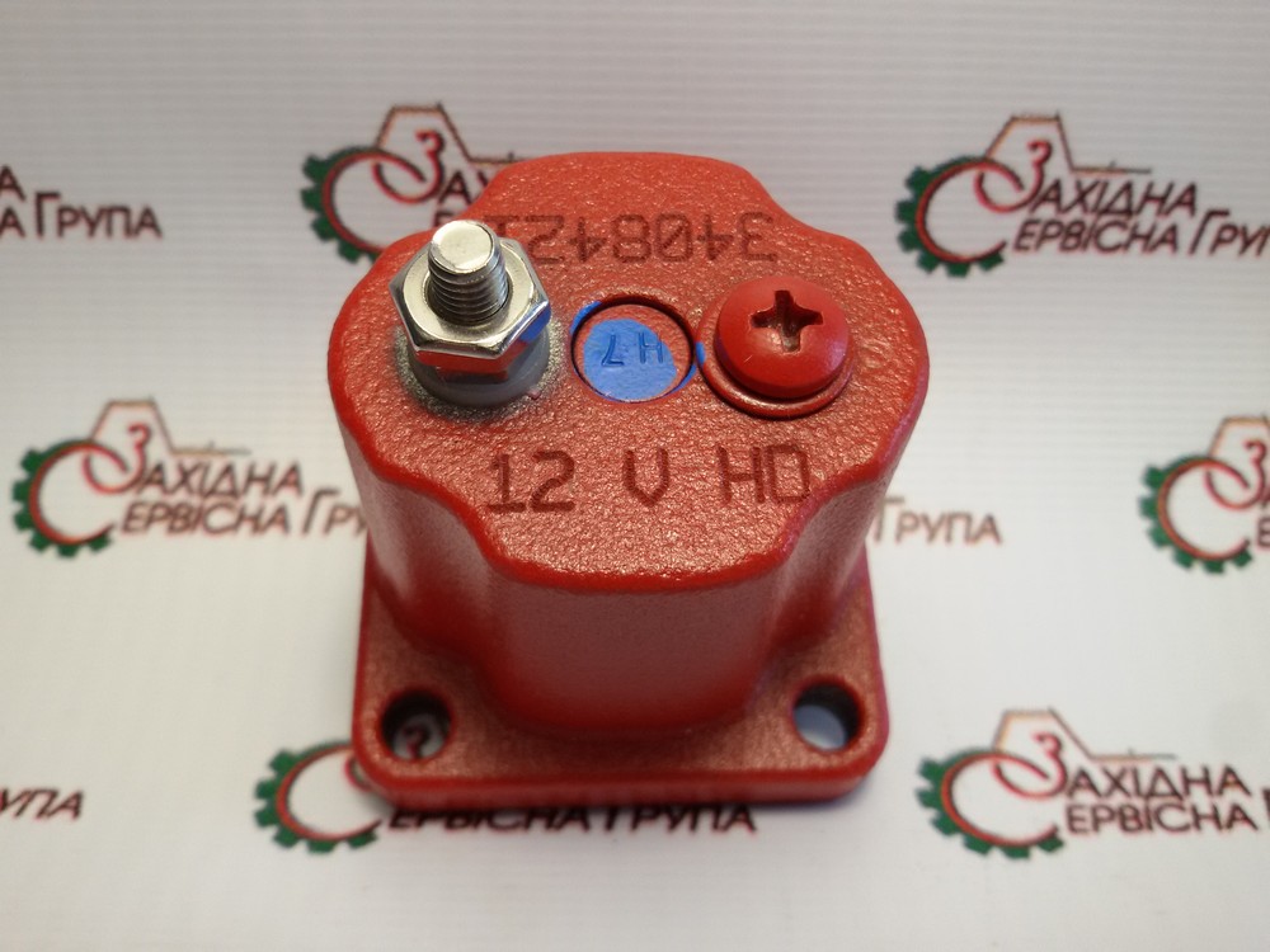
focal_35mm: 31
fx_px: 1137
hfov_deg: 58.4
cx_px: 635
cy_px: 476
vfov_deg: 45.4
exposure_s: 1/100
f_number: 2.4
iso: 64
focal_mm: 2.93
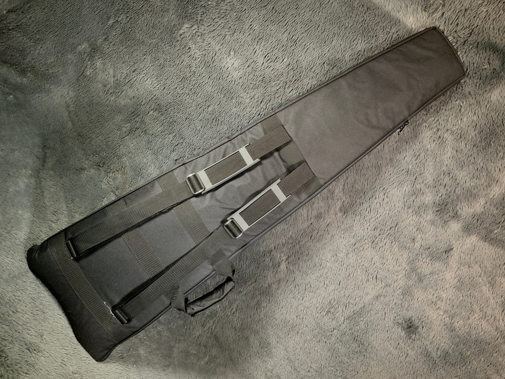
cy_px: 190
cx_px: 252
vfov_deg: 48.2
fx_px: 423
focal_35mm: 29
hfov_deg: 61.7
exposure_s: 1/104
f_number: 1.8
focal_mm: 3
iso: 64
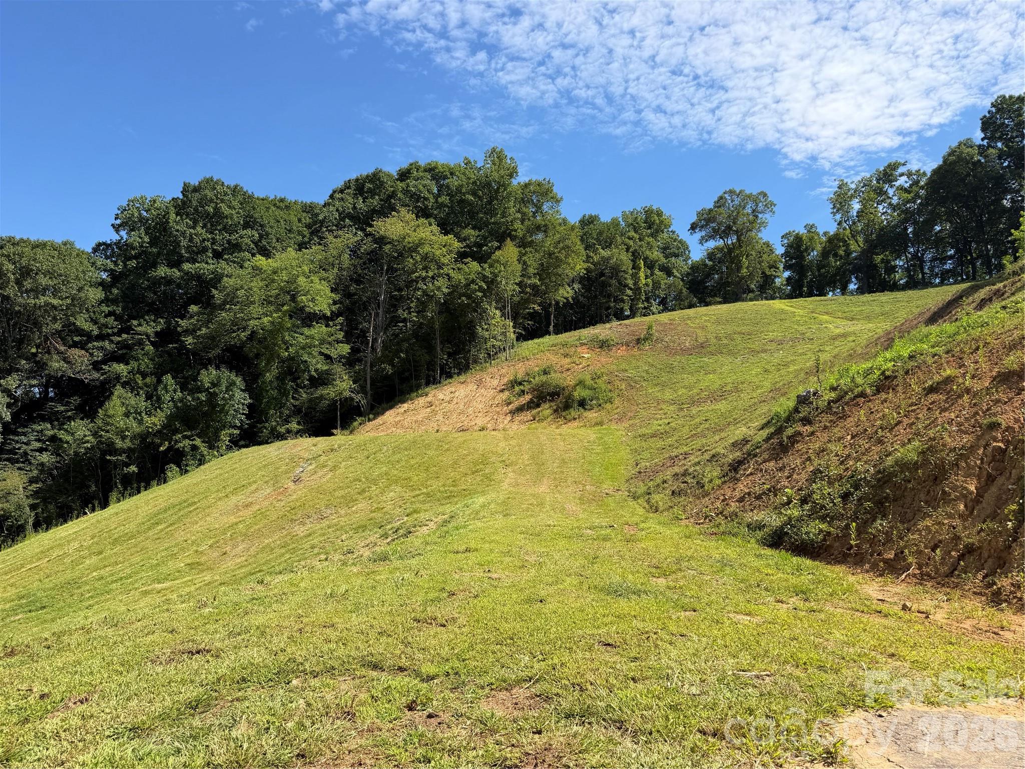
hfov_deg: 71.6
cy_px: 384
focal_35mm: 24
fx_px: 711
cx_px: 512
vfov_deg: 56.8
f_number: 1.78
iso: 80
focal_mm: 6.76
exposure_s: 1/2907
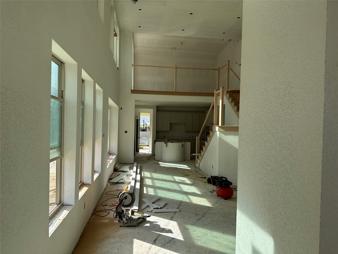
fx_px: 234
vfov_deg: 56.8
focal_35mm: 24
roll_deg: -1.2
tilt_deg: +0.3
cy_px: 127
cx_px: 169
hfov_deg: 71.6
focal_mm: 6.86
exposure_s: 1/1433
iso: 80
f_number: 1.78
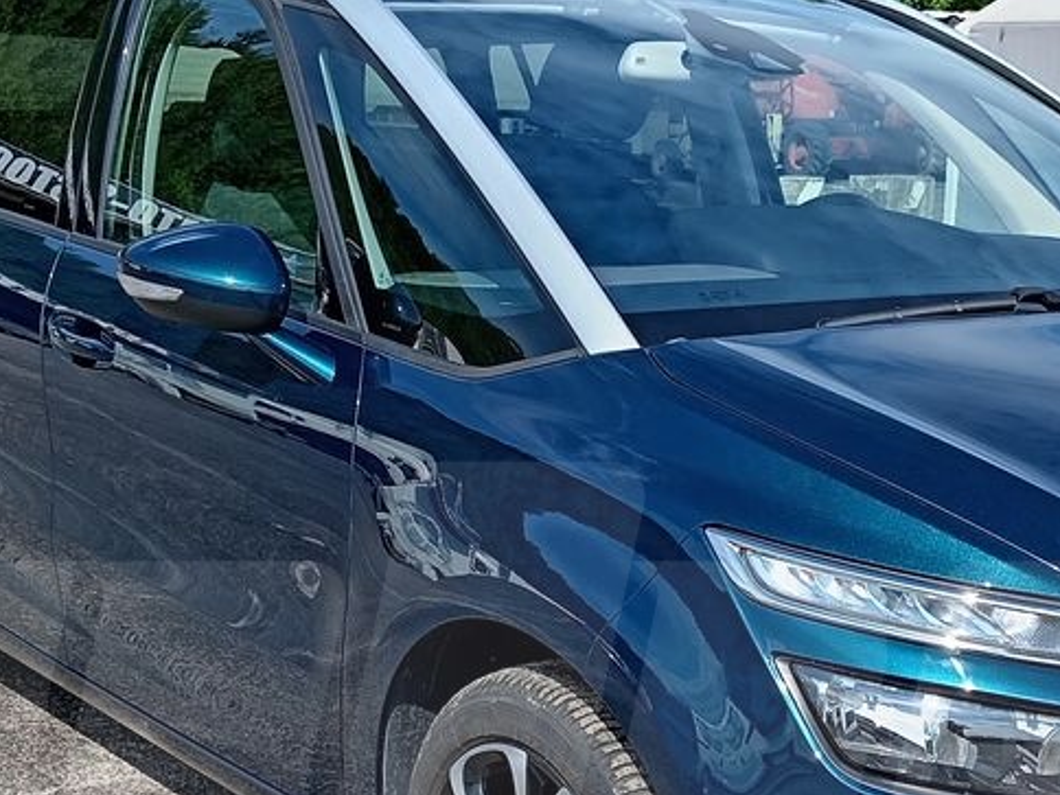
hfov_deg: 28.8
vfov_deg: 21.5
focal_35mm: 67
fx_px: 2052
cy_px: 703
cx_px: 710
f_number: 1.8
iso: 100
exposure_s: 1/503
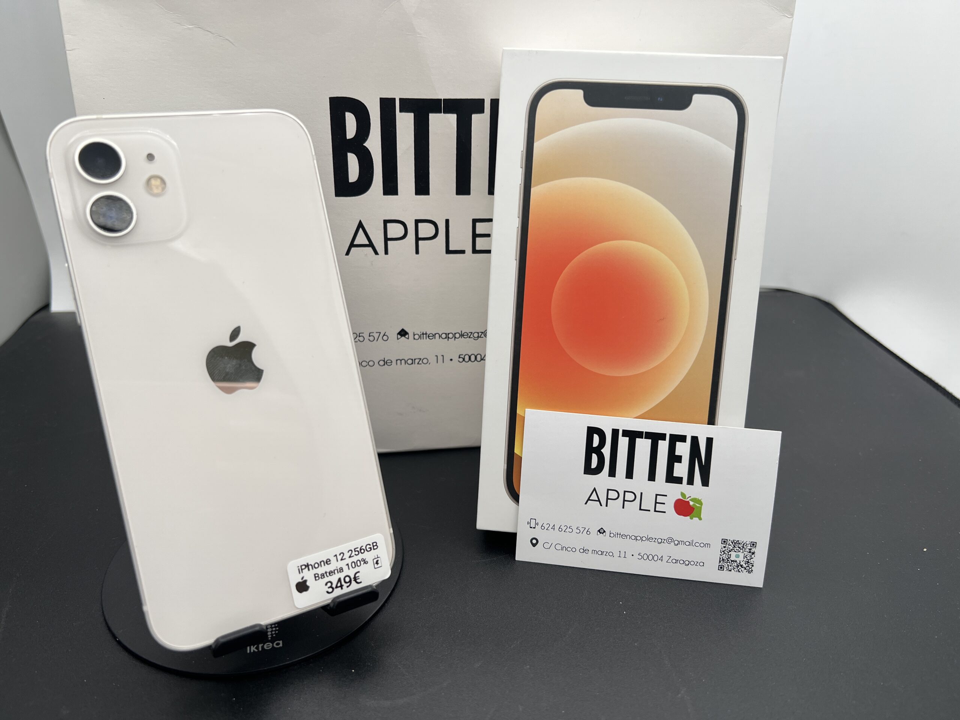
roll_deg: -0.8
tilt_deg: -28.5
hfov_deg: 67.3
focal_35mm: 26
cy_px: 360
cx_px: 480
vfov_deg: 53.1
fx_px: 721
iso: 50
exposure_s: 1/625
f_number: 1.5
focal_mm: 5.7
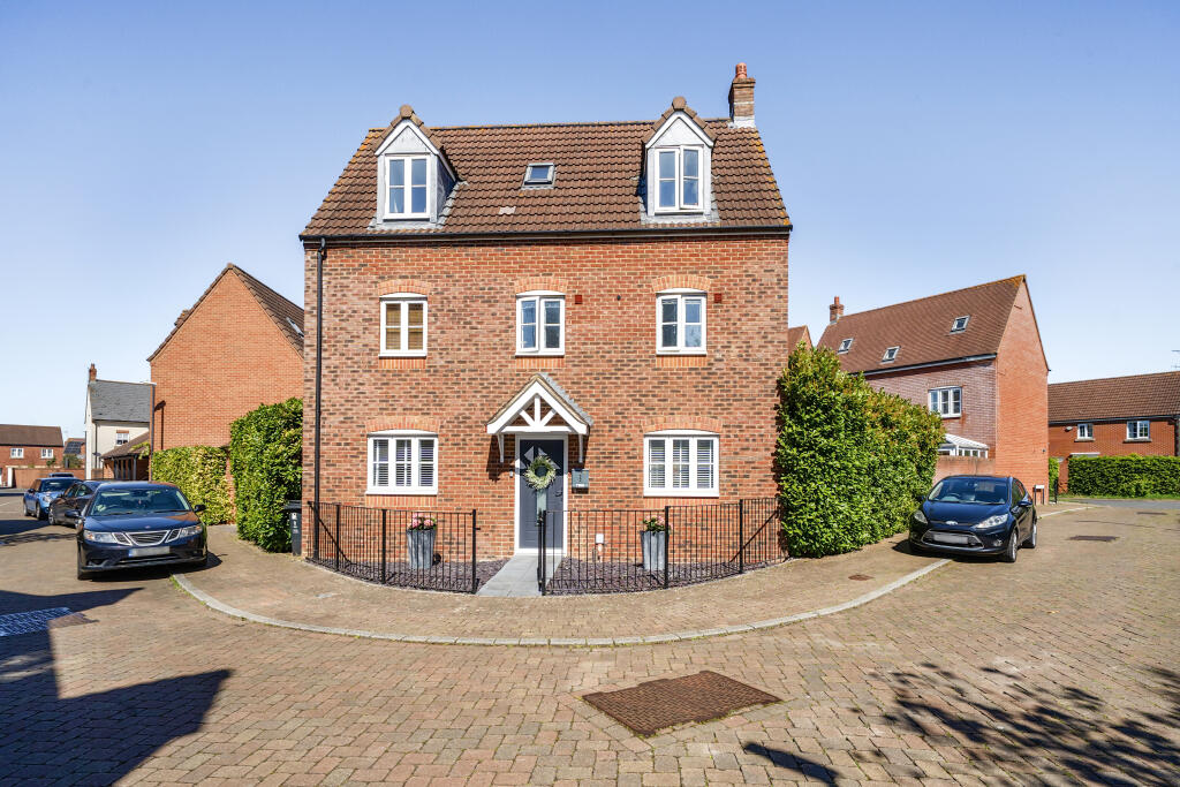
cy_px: 394
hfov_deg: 93.3
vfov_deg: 70.5
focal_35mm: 17
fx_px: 557
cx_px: 590
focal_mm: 17
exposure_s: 1/1250
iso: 400
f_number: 8
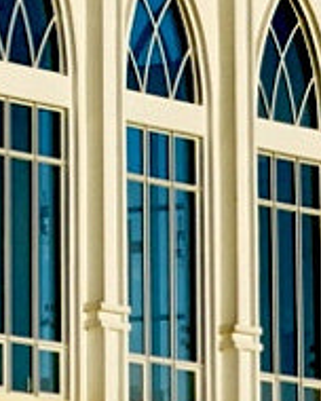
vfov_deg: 4.4
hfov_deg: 3.5
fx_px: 5154
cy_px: -499
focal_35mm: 434
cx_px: -313
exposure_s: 1/125
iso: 100
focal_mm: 55
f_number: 11
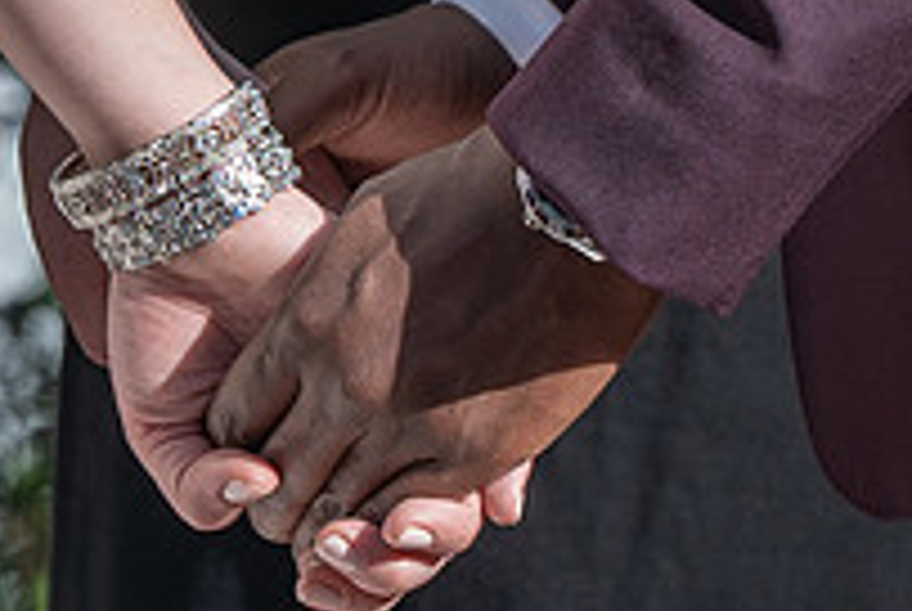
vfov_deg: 1.1
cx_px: 401
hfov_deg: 1.6
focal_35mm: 1250
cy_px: 1209
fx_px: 31712
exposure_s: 1/250
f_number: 5.6
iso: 50
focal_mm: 200
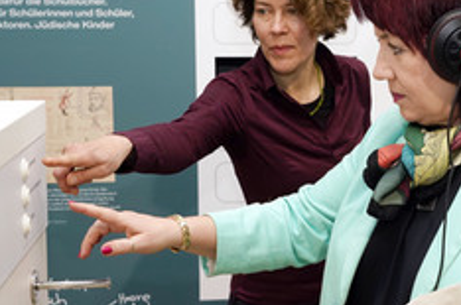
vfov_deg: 16.4
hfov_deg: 23.9
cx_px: 411
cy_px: 130
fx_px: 1061
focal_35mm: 83
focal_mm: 43
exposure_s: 1/100
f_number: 7.1
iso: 1250
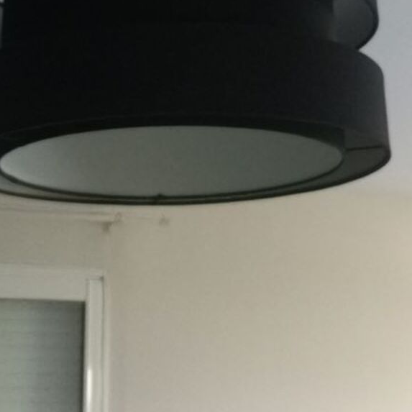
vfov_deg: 22.1
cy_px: -41
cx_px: 173
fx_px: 996
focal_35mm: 74
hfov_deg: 23.3
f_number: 1.8
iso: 320
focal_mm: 3.95
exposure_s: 1/25
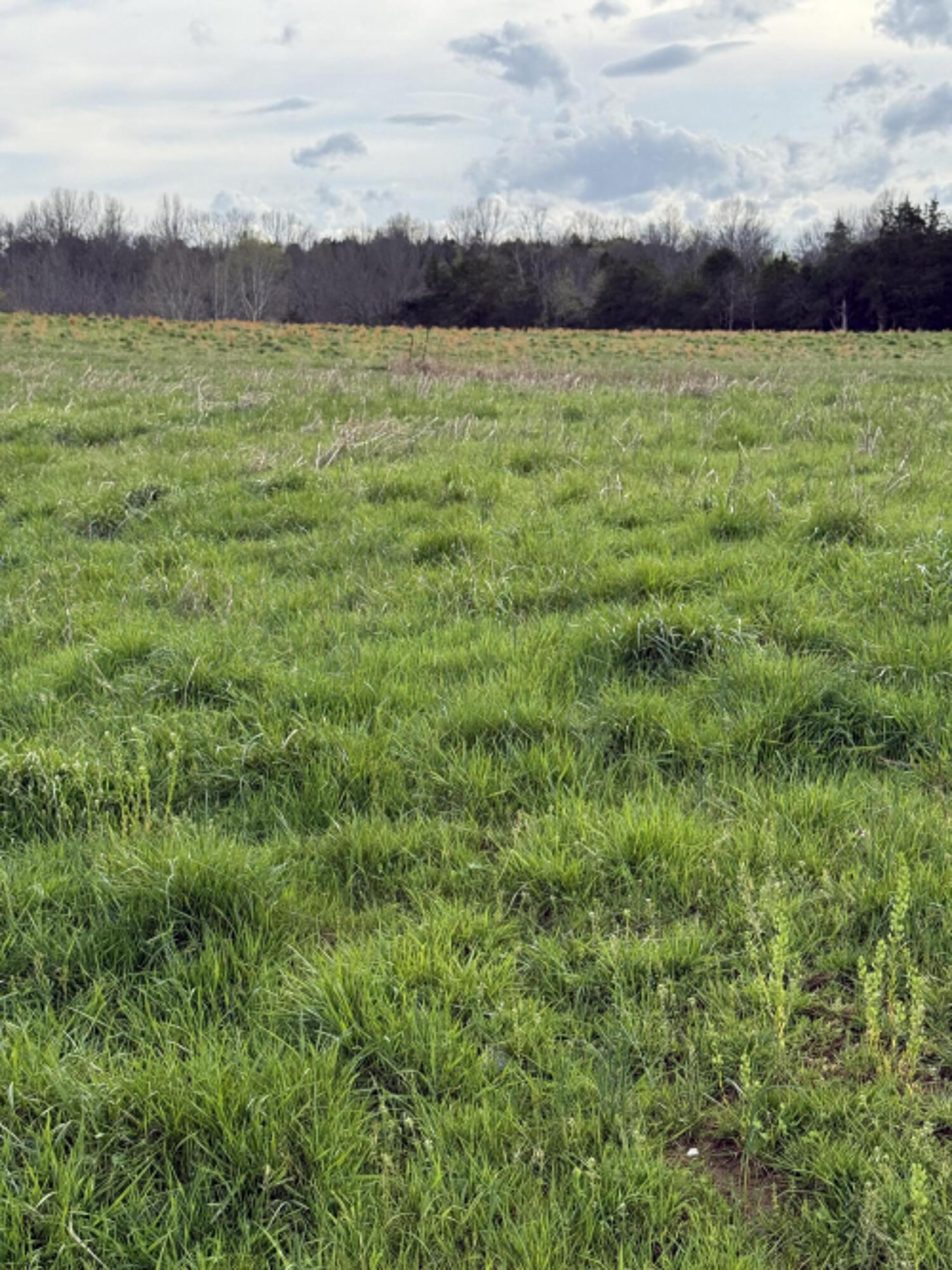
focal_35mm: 48
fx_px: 1761
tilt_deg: -8.8
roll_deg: -0.2
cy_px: 635
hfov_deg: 30.3
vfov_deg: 39.7
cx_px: 476
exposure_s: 1/2494
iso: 100
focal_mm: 6.76
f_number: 1.78
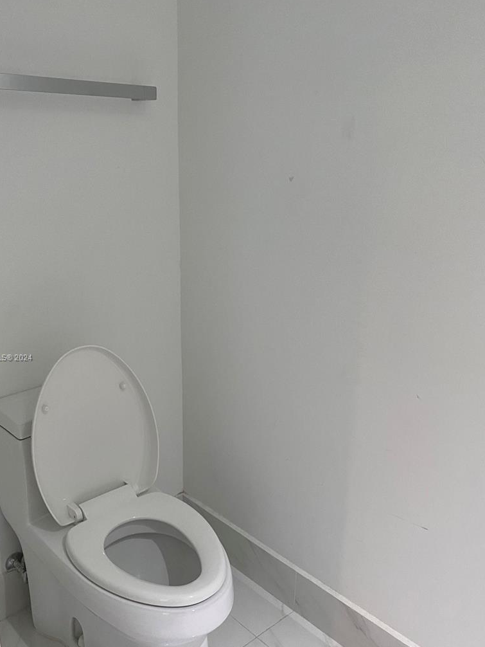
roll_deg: -0.6
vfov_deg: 58.2
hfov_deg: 45.3
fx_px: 579
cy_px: 358
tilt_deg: -18.8
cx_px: 204
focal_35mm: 31
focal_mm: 4.25
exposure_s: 1/60
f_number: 1.8
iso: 160
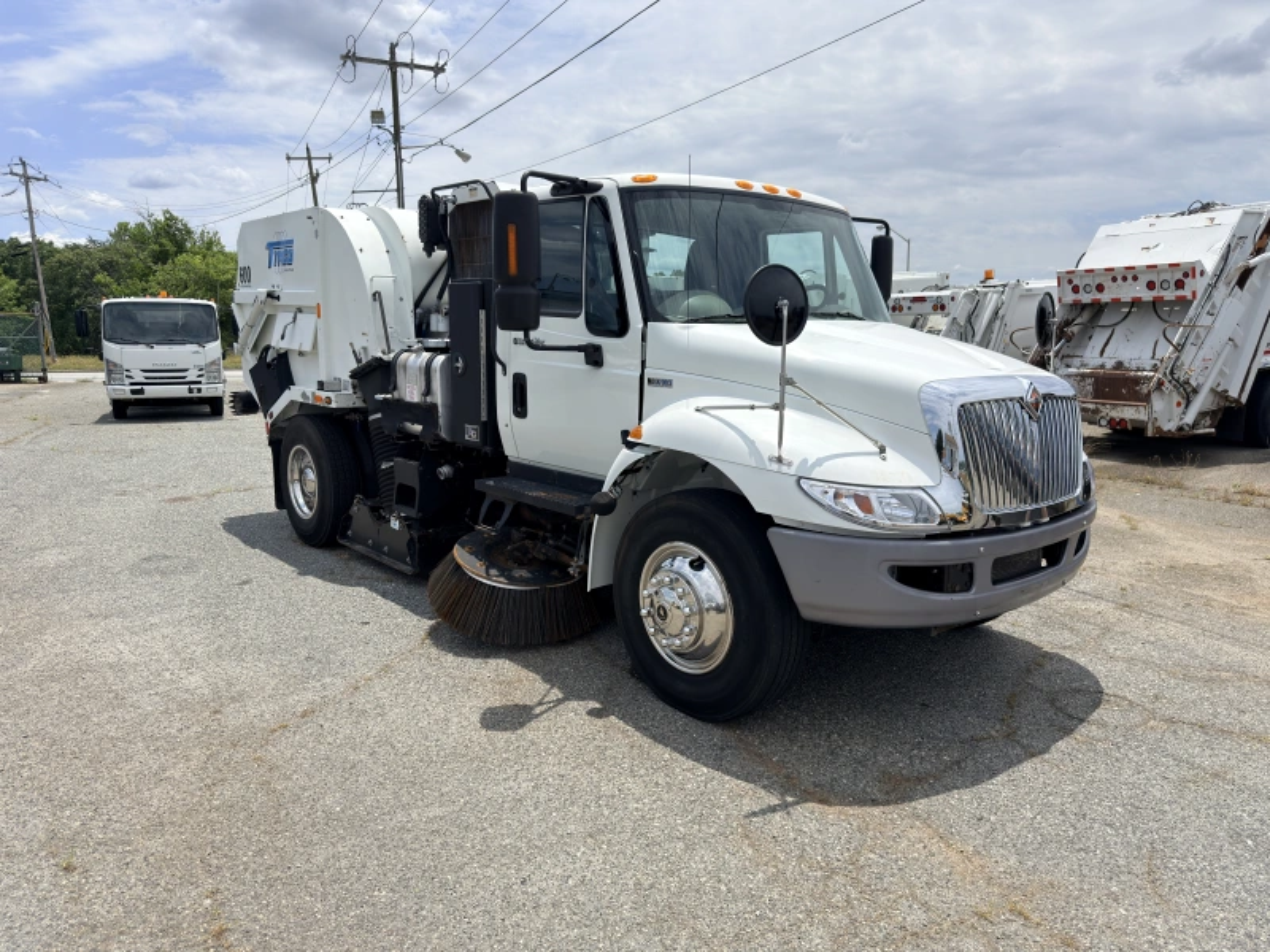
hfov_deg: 71.6
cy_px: 476
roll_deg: -0.8
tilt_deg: -7.2
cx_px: 635
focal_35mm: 24
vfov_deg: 56.8
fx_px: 881
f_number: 1.78
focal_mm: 6.76
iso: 64
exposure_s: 1/8264
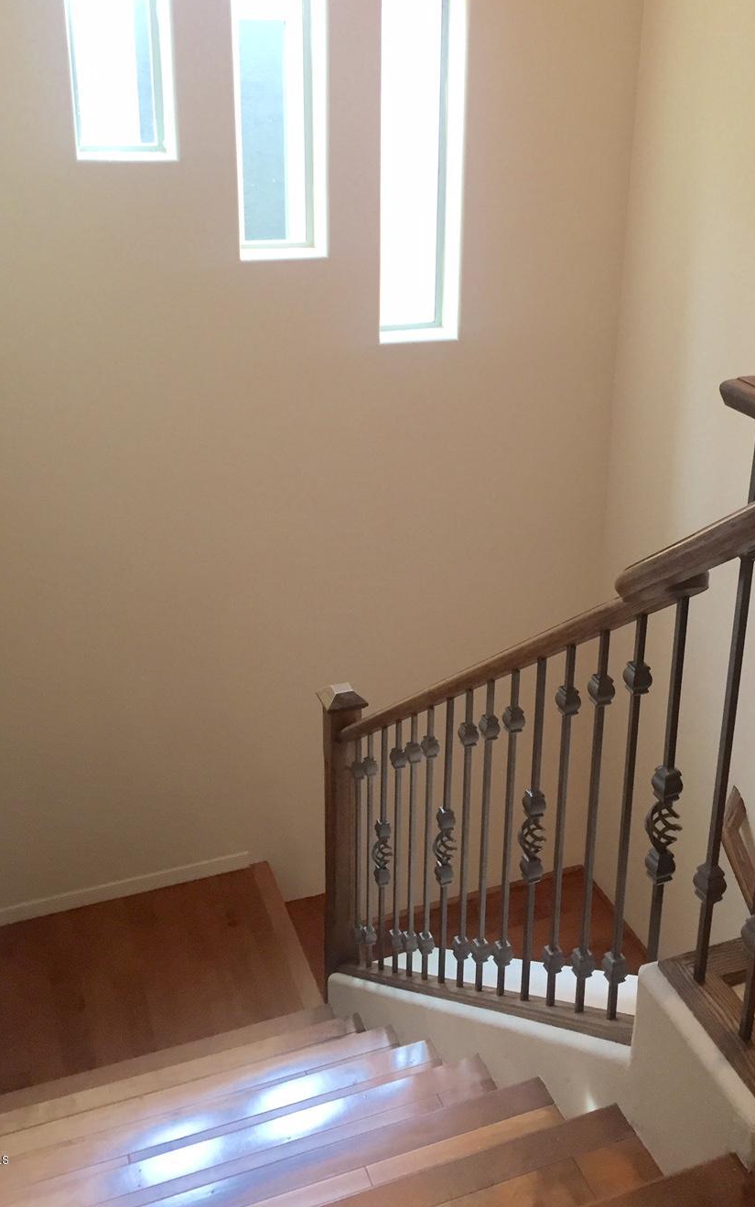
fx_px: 1251
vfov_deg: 51.1
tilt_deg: -18.9
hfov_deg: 33.4
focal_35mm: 38
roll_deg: -2.2
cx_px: 482
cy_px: 462
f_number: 2.2
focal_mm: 4.15
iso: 64
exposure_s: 1/30
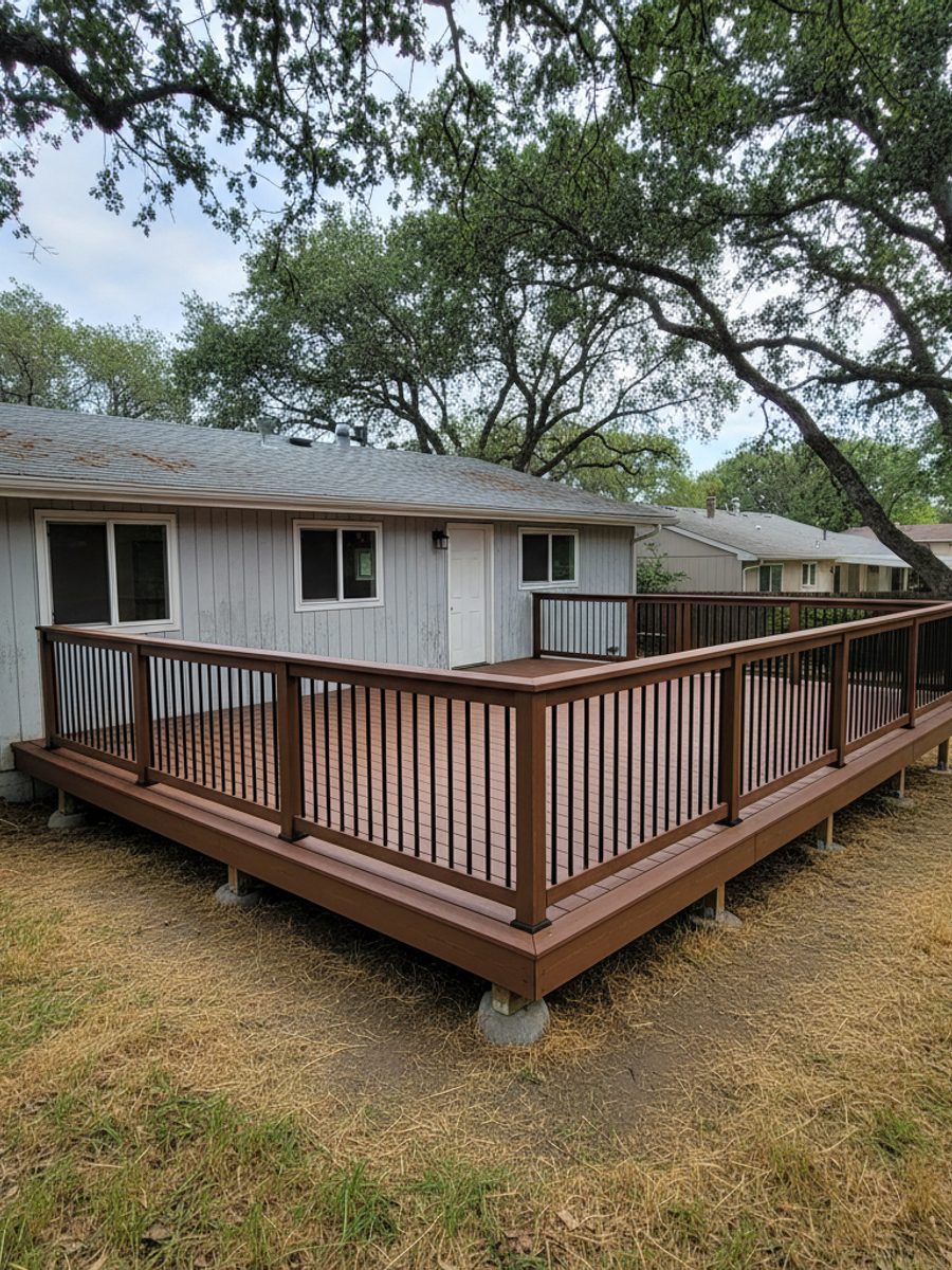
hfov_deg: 58.9
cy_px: 635
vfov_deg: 73.9
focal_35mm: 23
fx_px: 843
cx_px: 476
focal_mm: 6.4
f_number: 1.8
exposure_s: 1/328
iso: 1128
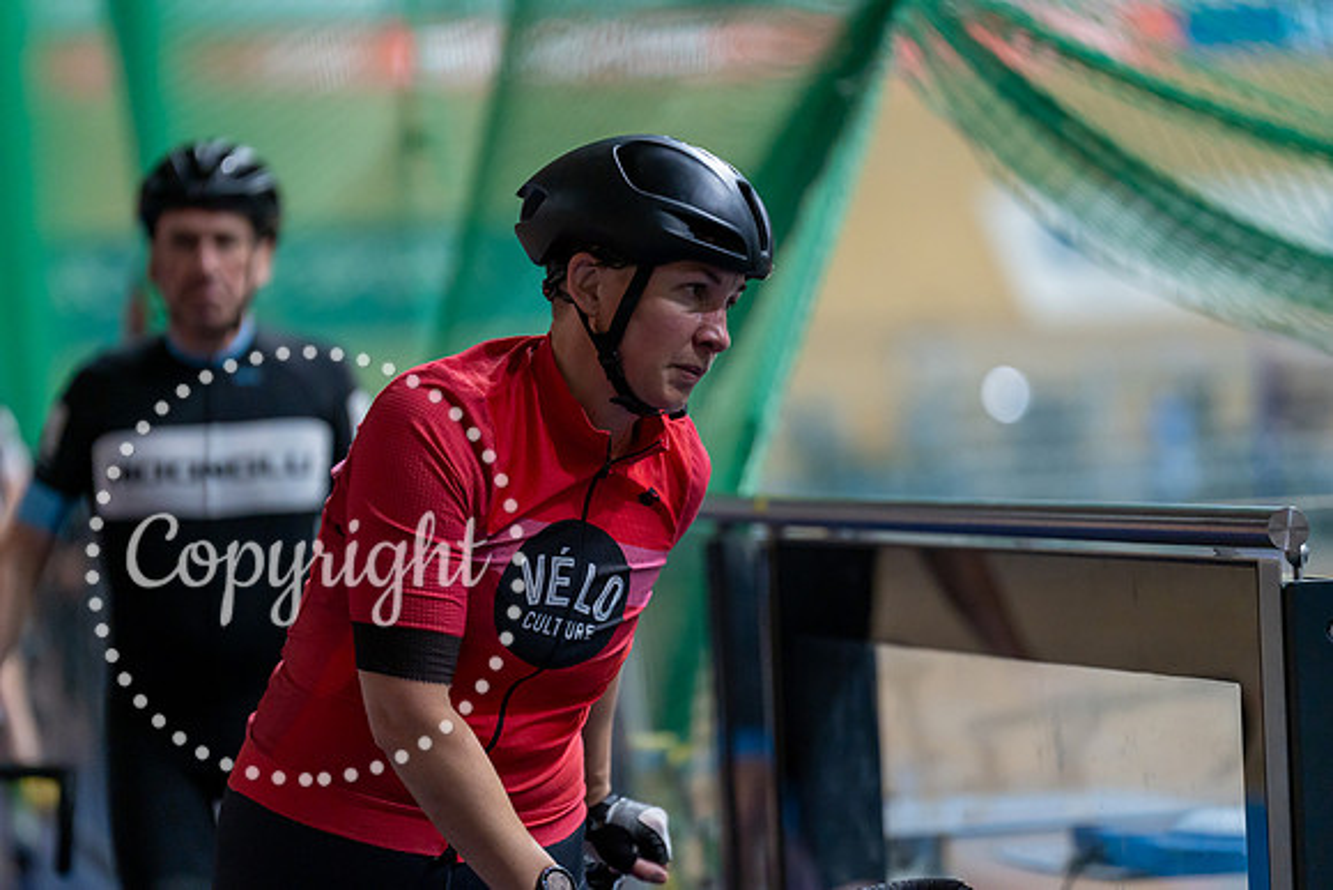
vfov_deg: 7.1
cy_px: 445
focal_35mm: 194
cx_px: 666
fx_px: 7185
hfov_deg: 10.6
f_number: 2.8
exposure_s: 1/800
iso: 3200
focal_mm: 194
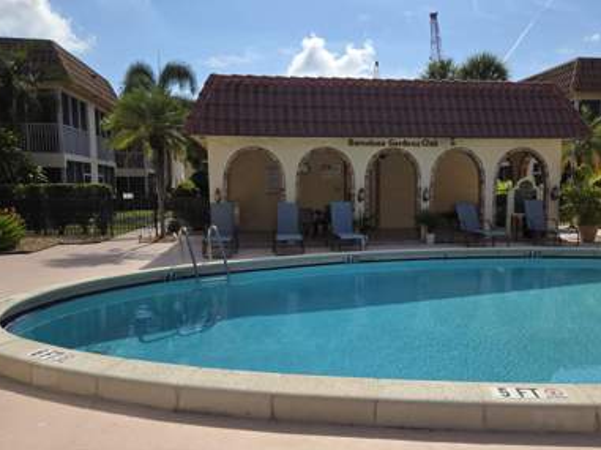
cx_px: 328
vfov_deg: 48.2
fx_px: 503
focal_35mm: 29
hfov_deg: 61.6
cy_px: 231
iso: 25
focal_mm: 5.4
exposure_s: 1/2797
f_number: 1.8
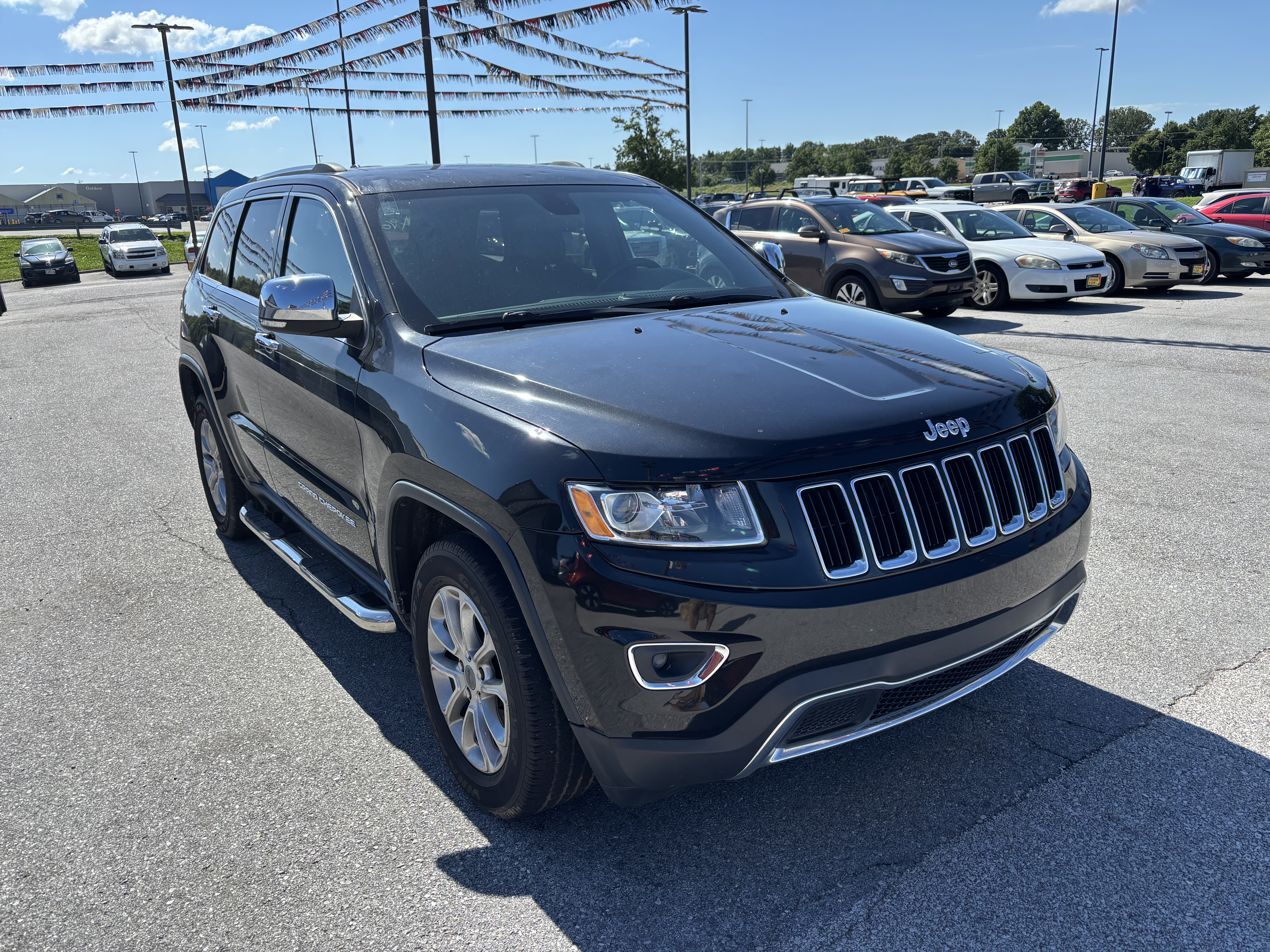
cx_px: 635
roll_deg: +1.6
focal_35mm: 26
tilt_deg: -13.4
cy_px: 476
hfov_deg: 67.3
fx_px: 954
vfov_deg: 53.1
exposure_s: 1/2105
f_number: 1.6
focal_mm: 5.96
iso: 50
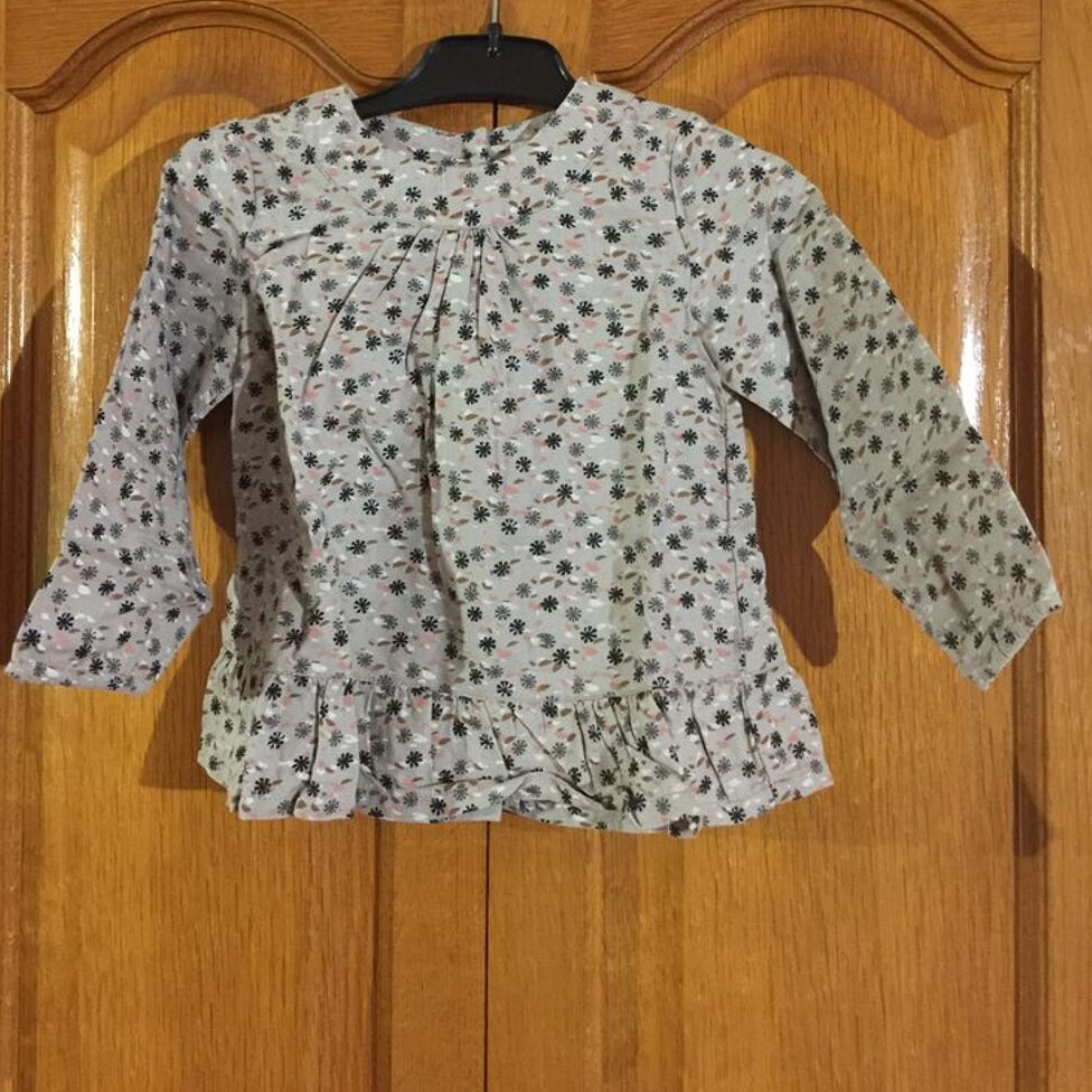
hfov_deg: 47.2
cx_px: 534
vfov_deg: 46.5
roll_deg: -0.6
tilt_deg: +2.5
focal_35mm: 35
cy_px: 366
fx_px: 1249
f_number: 2.2
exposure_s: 1/8
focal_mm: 4.15
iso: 200
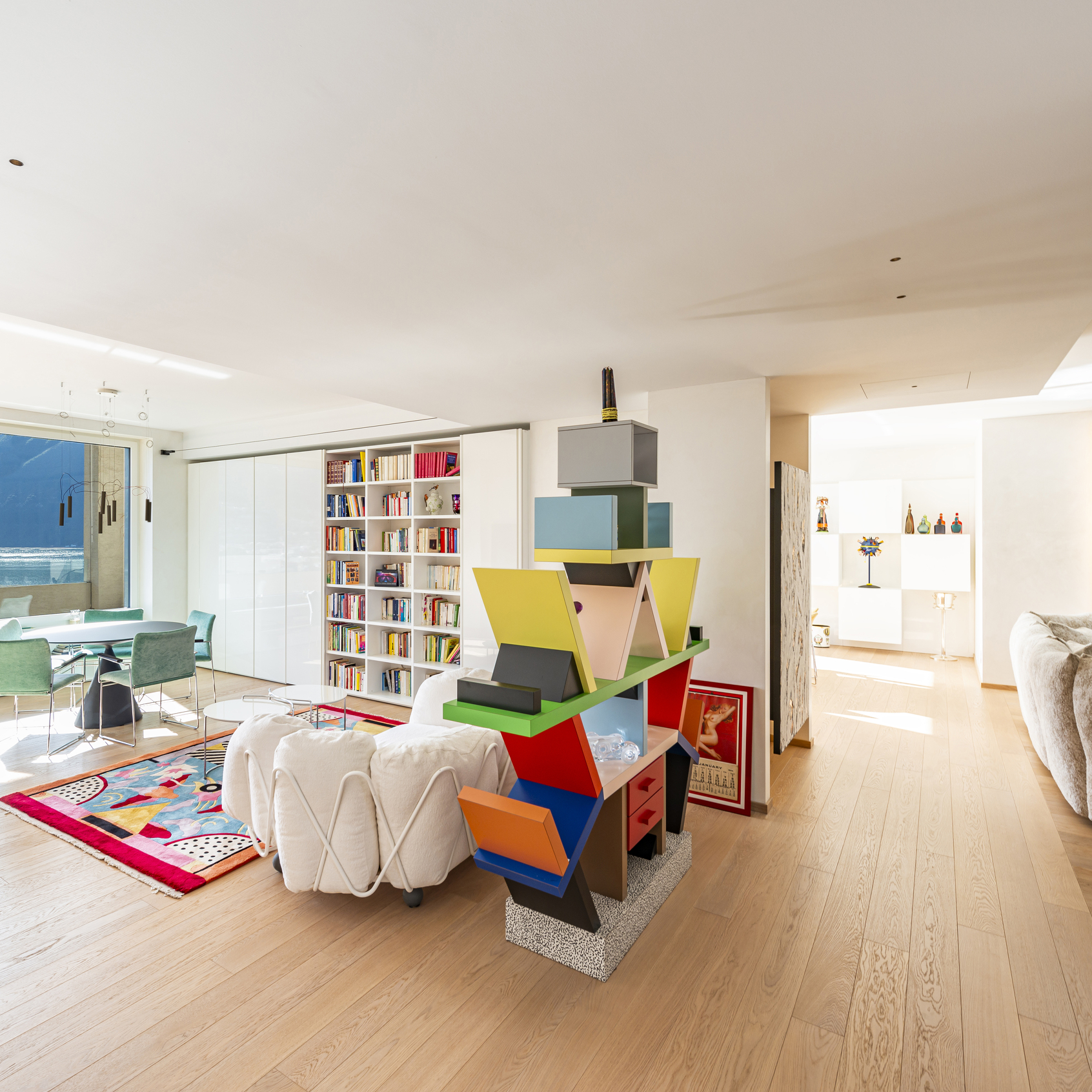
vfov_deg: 80.7
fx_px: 642
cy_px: 548
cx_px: 472
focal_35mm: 18
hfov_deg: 80.3
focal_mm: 14
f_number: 9
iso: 100
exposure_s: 1/10
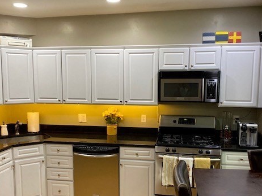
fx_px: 273
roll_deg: -0.5
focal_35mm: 36
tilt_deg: -7.7
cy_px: 116
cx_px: 133
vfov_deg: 39.6
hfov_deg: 51.3
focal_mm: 4.25
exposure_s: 1/60
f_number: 1.8
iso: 320
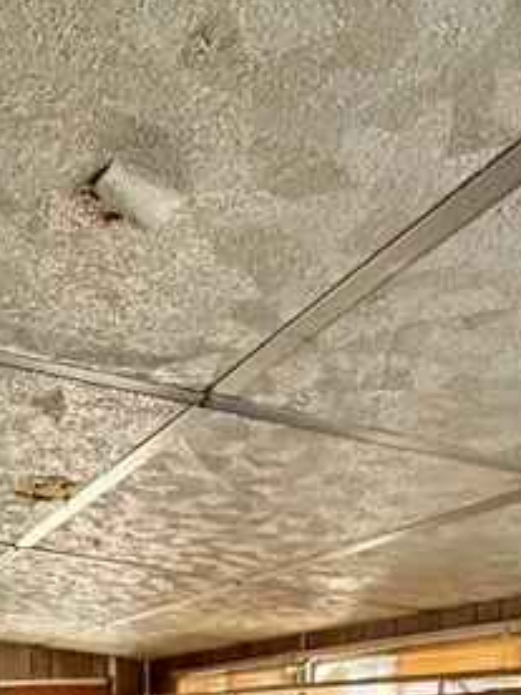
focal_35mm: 52
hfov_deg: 27.1
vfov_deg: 27.6
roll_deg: +2.7
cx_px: 55
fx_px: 1044
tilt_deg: -14.2
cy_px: 995
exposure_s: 1/60
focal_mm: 2.22
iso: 400
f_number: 2.2
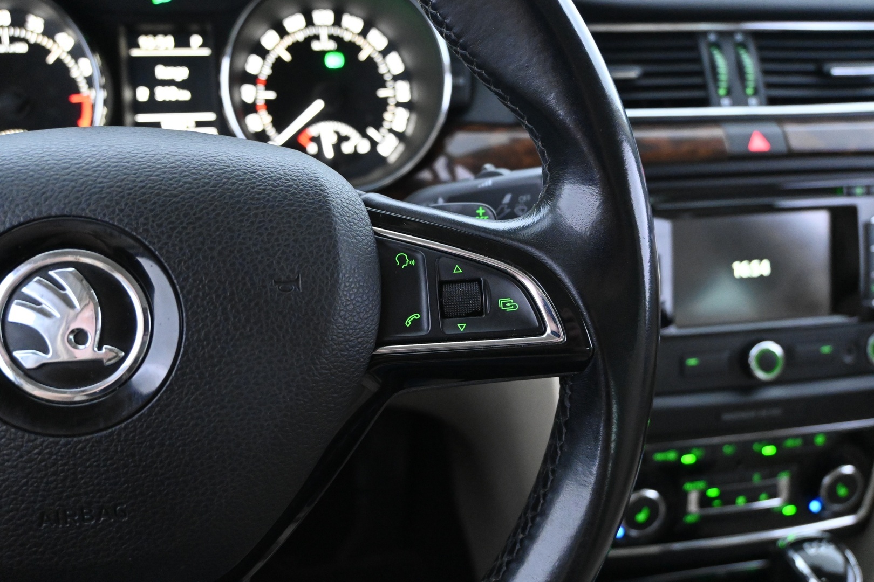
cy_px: 291
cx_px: 437
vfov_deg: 40.8
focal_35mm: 32
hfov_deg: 58.3
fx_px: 783
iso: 6400
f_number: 4
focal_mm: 21.5
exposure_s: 1/30
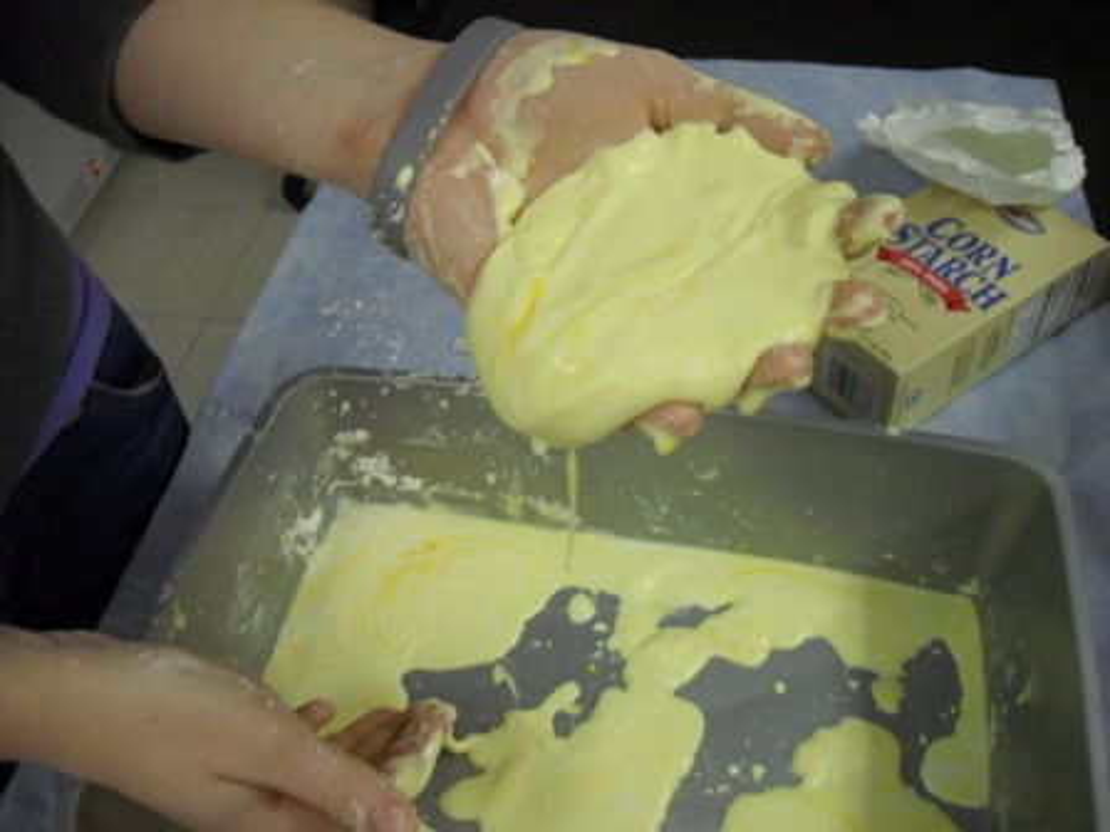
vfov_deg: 40.7
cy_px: 416
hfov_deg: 52.6
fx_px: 1122
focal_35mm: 35
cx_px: 555
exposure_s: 1/30
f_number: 2.8
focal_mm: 6.2
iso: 240
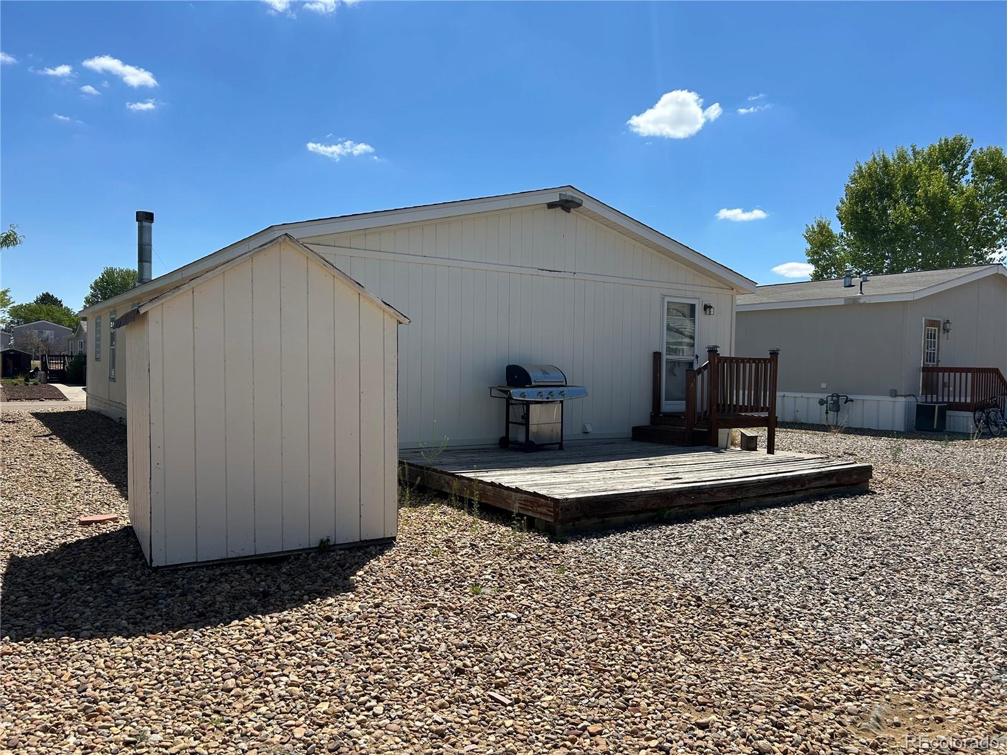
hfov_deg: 67.3
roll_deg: -1.0
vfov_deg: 53.1
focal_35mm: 26
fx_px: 756
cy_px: 378
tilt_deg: -1.1
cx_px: 504
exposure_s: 1/5587
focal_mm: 5.7
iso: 50
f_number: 1.5
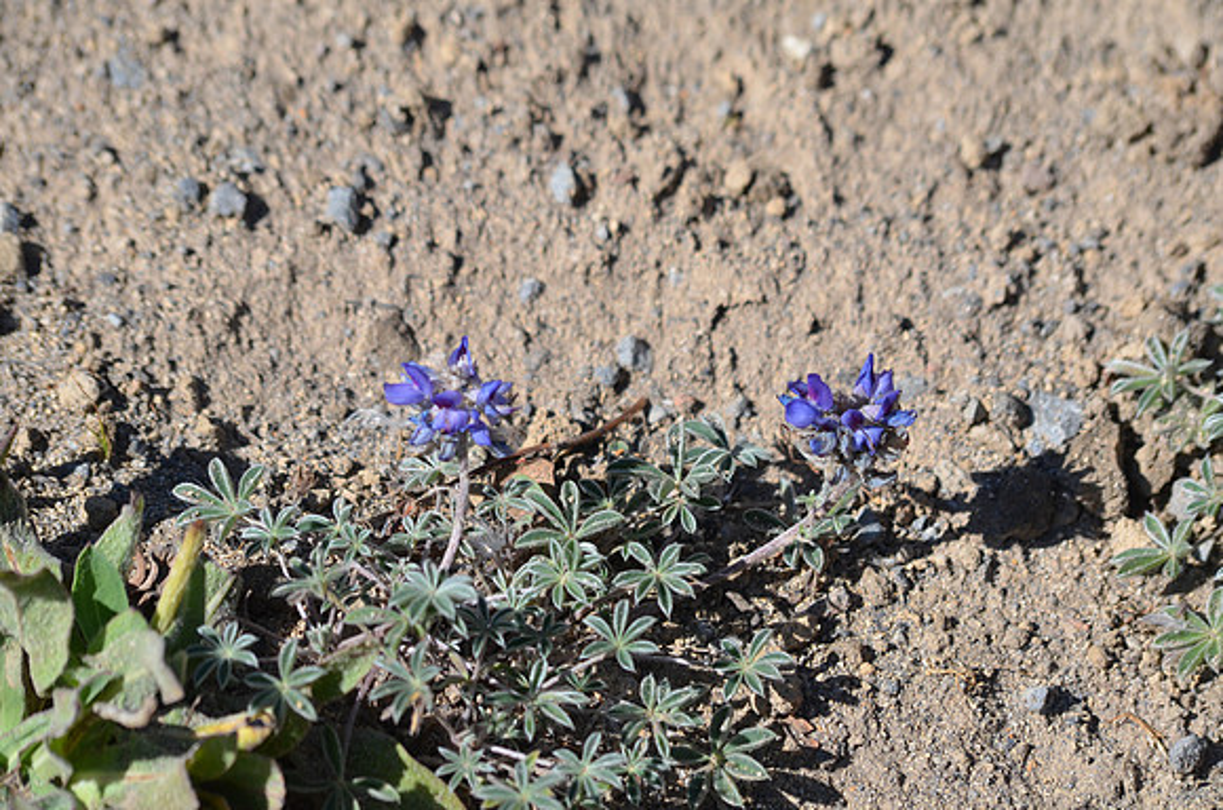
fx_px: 6864
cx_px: 612
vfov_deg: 6.8
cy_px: 405
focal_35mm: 202
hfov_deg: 10.2
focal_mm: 135
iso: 400
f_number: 6.3
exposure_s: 1/1600
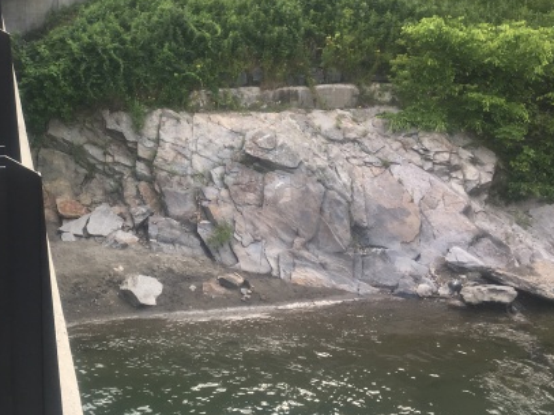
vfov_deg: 25.2
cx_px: 93
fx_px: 912
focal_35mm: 57
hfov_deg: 32.6
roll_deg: +1.2
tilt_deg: -8.4
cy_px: 78
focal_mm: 4.15
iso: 25
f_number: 2.2
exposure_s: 1/377
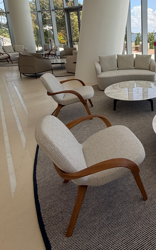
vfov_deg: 69.3
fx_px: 170
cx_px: 145
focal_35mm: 25
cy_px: 73
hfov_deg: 44.1
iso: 40
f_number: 2.2
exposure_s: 1/672
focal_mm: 2.22
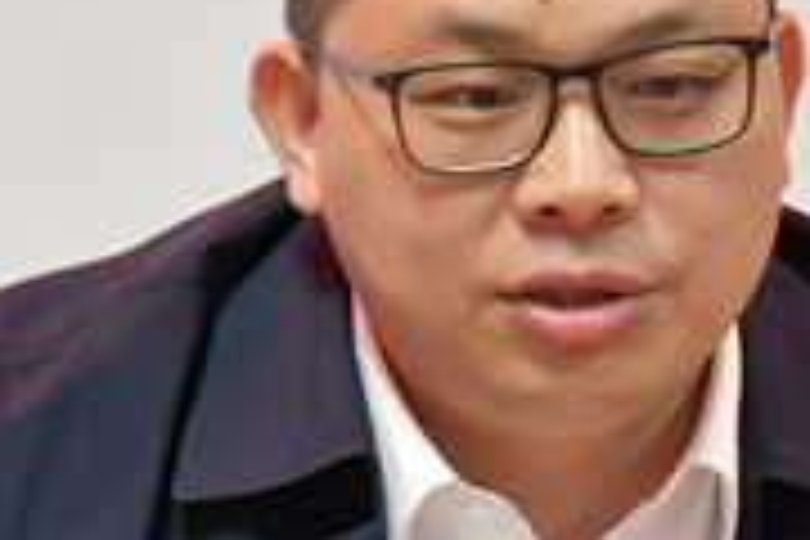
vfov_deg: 5.7
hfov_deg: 8.5
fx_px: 5422
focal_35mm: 241
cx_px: 558
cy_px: 587
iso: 2500
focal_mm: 62
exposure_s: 1/50
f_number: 4
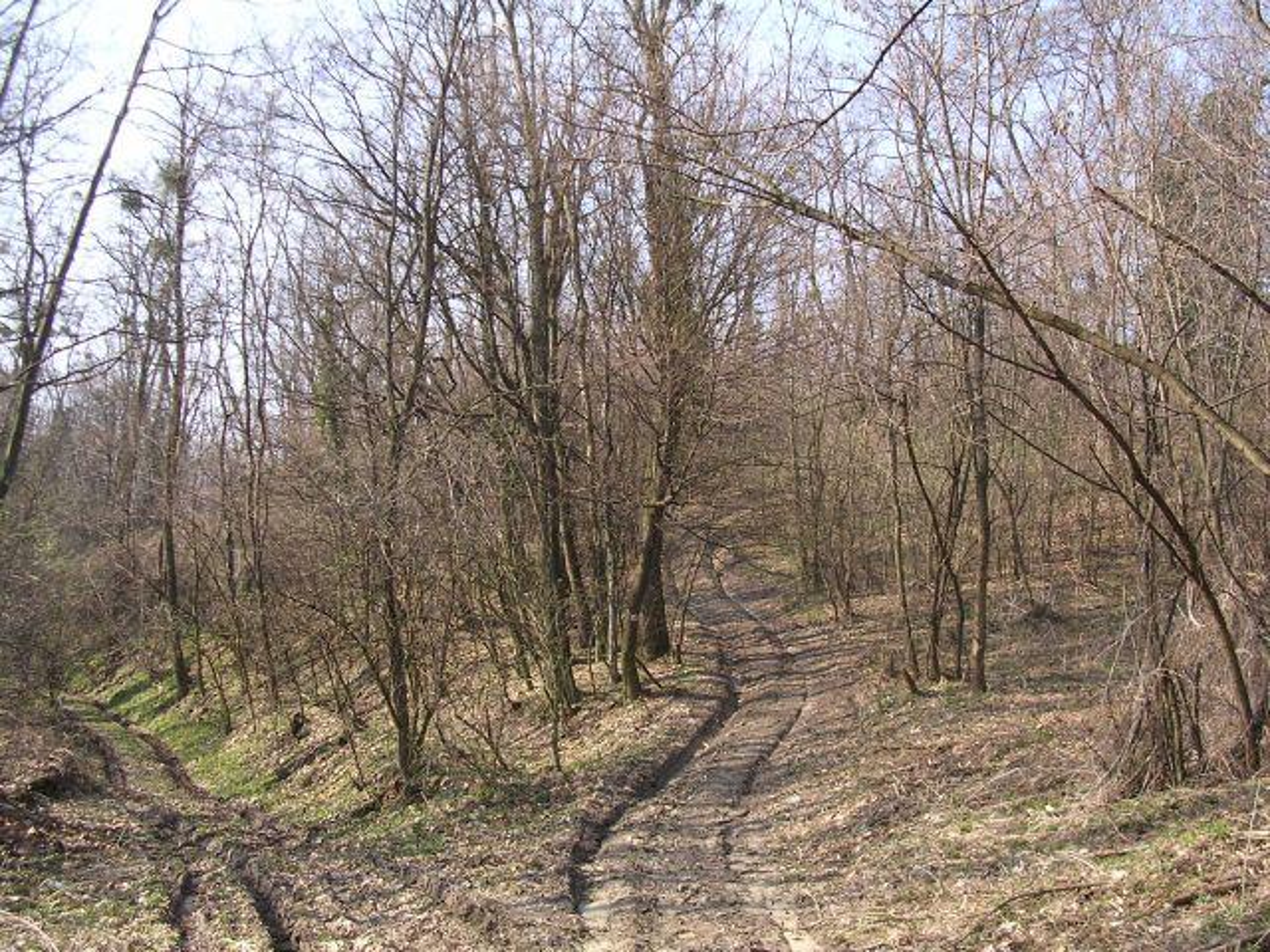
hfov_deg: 49.0
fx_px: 1394
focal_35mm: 38
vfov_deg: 37.7
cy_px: 476
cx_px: 635
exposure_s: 1/260
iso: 100
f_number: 2.8
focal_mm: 5.8
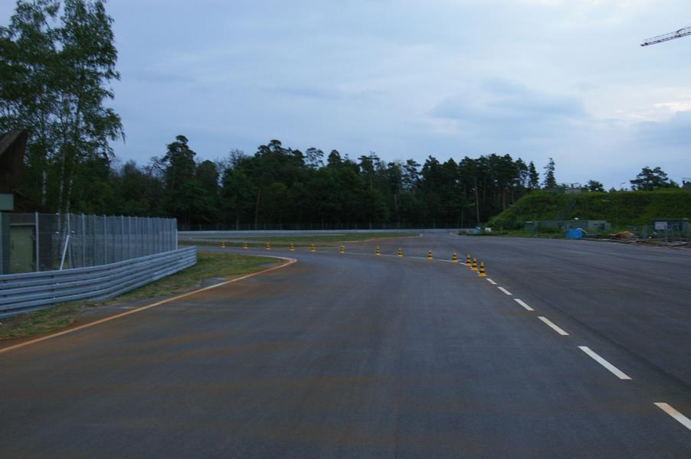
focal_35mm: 50
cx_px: 346
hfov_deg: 40.0
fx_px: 949
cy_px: 230
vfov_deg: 27.2
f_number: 5.6
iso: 800
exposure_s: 1/30
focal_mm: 33
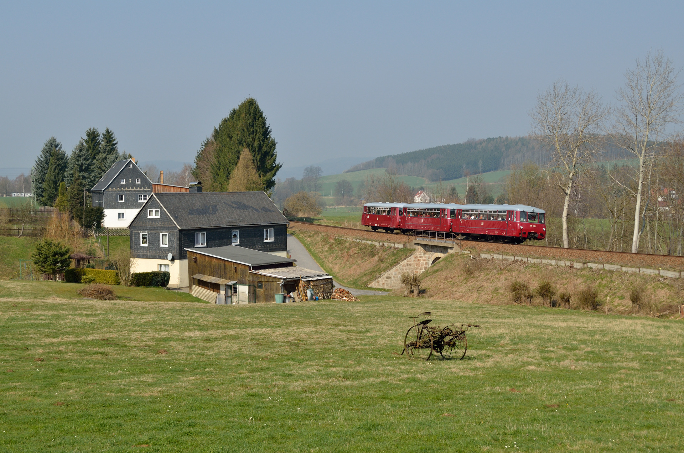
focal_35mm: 54
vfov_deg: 25.0
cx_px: 342
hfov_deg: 36.9
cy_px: 226
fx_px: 1024
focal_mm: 36
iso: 200
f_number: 9
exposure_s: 1/800
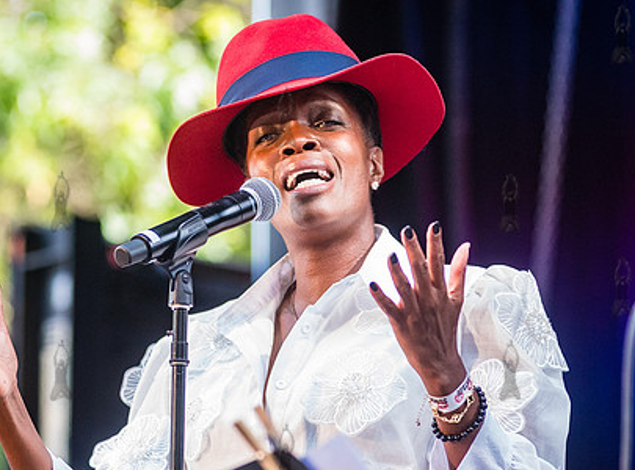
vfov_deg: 5.9
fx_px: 4584
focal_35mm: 251
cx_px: 302
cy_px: 244
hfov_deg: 7.9
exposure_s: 1/1250
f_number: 4
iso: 2500
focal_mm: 145
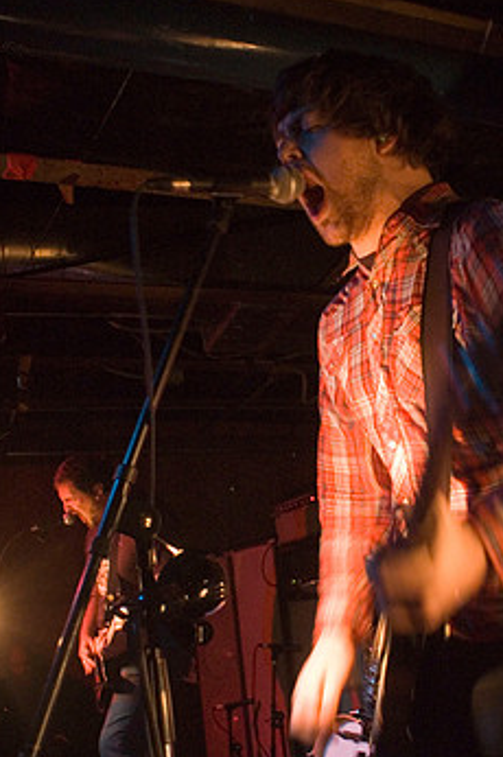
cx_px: 305
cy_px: 446
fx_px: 819
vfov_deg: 49.3
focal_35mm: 39
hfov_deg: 34.0
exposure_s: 1/30
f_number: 2.8
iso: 1600
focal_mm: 20
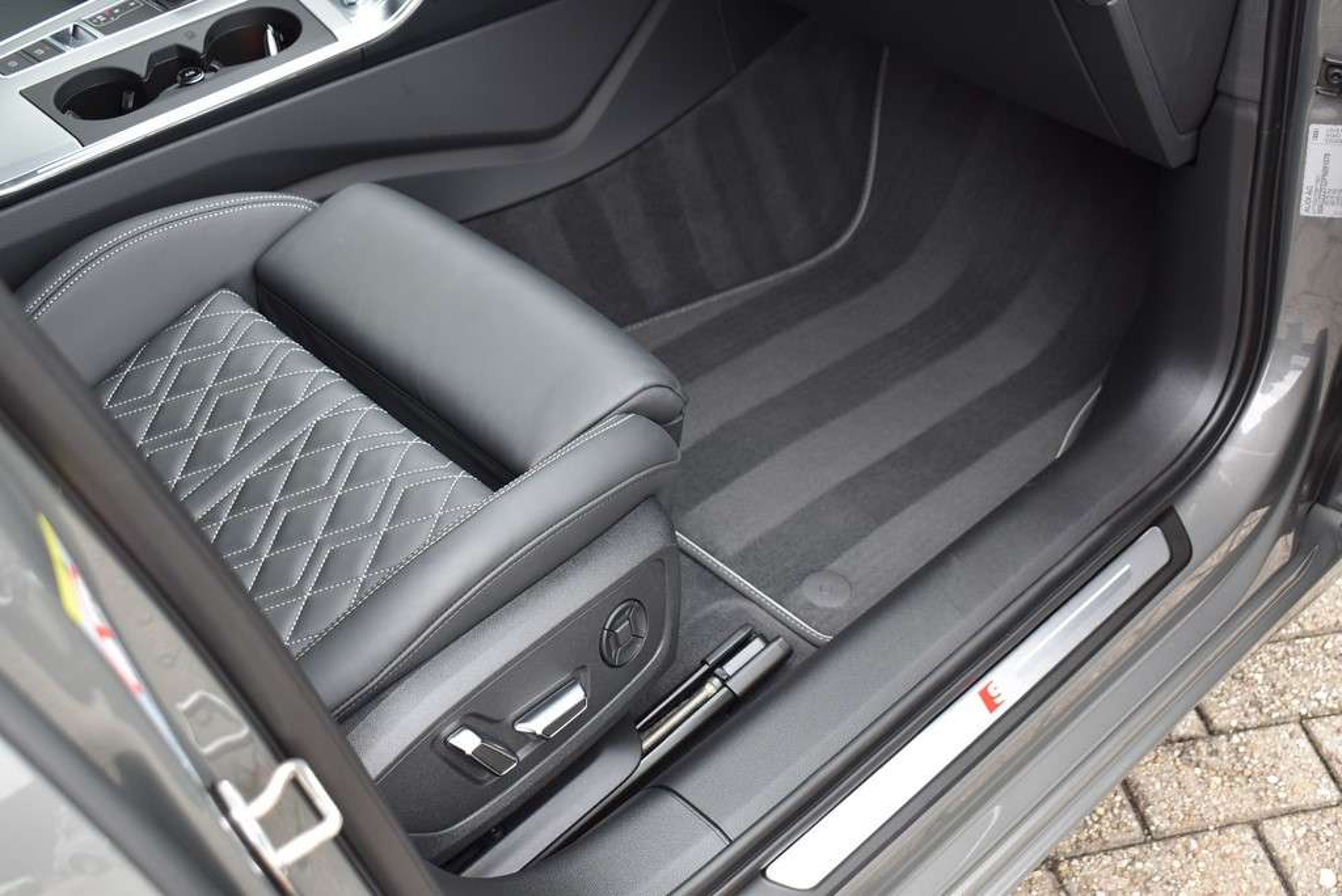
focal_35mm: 42
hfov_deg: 46.4
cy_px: 448
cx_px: 671
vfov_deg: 31.9
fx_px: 1566
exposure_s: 1/100
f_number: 5
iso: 400
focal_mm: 28
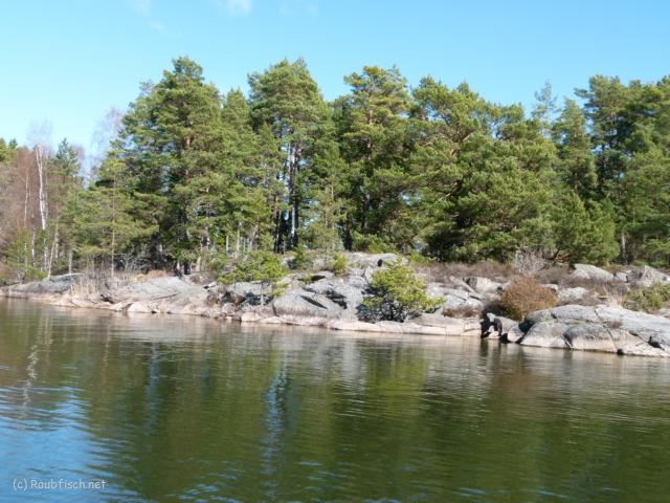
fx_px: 832
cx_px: 335
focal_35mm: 43
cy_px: 252
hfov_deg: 43.9
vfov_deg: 33.6
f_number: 4
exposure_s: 1/320
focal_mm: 7.7
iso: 100
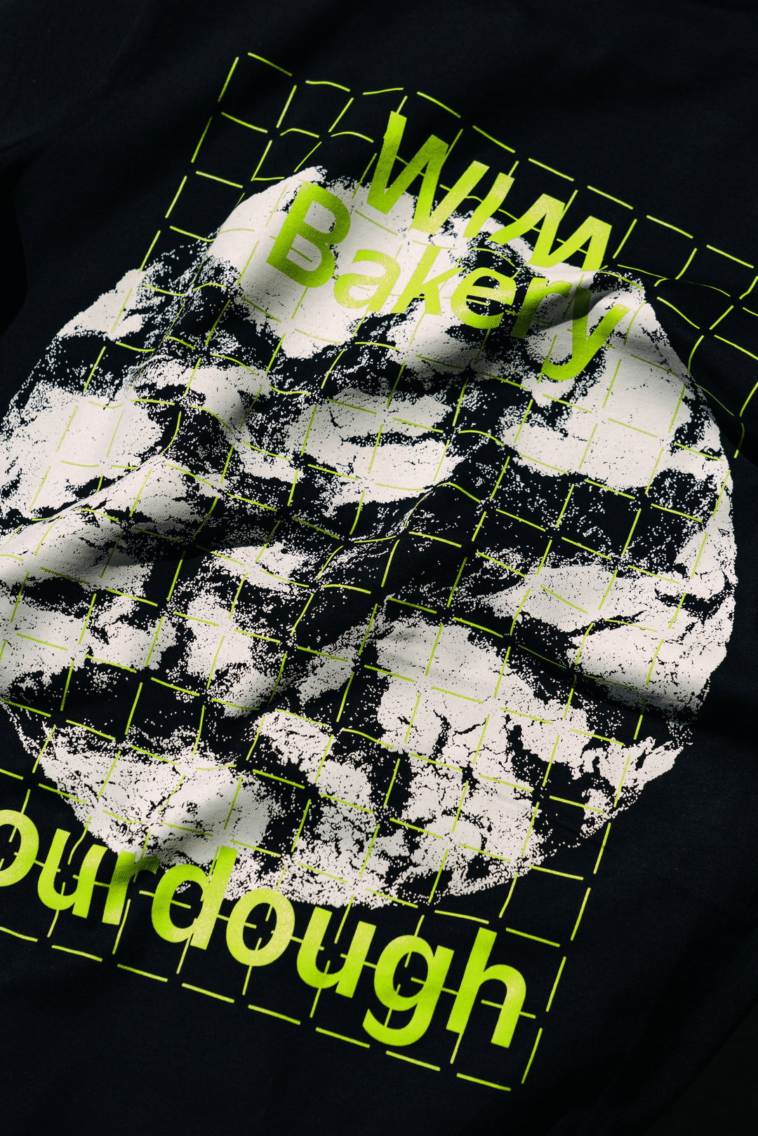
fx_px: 1990
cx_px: 379
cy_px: 568
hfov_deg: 21.6
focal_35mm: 63
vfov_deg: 31.9
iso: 200
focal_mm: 63
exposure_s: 1/1000
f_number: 6.3
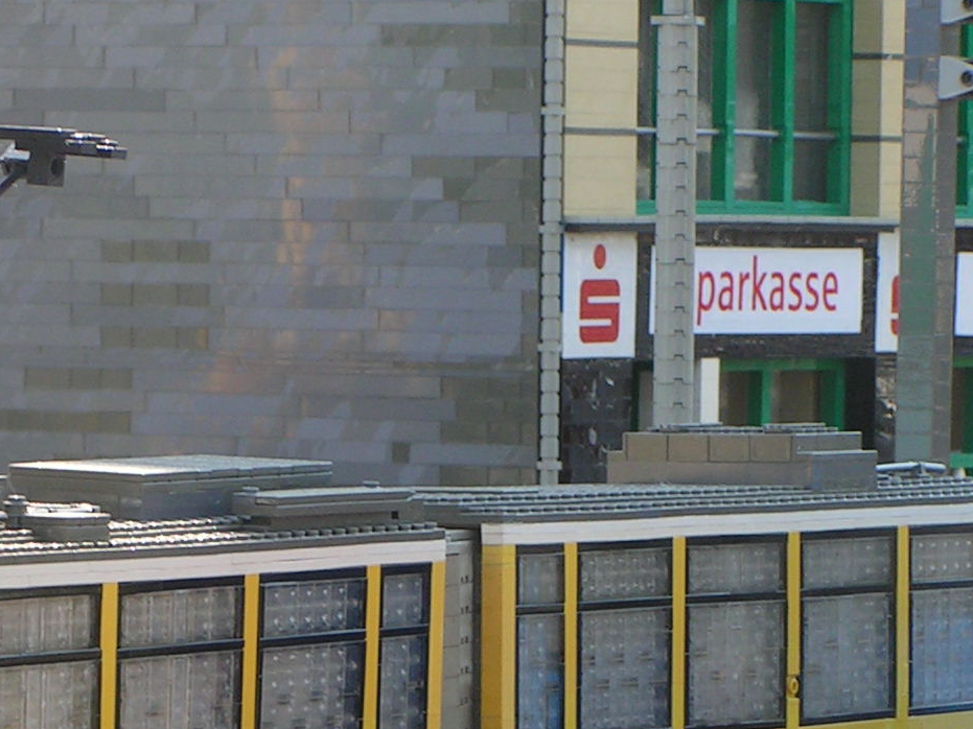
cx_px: -4
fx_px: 8572
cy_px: 704
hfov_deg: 6.5
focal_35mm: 305
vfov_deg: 4.9
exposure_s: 1/200
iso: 50
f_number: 4
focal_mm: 20.8
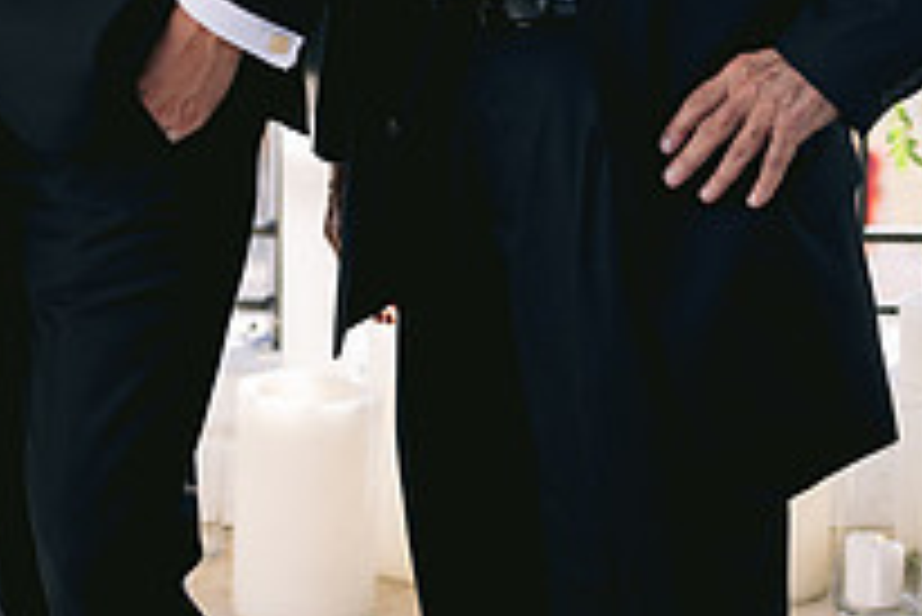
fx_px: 3690
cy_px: -227
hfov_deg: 13.8
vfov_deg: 9.3
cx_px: -207
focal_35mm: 144
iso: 200
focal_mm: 50
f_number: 2.8
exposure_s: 1/800
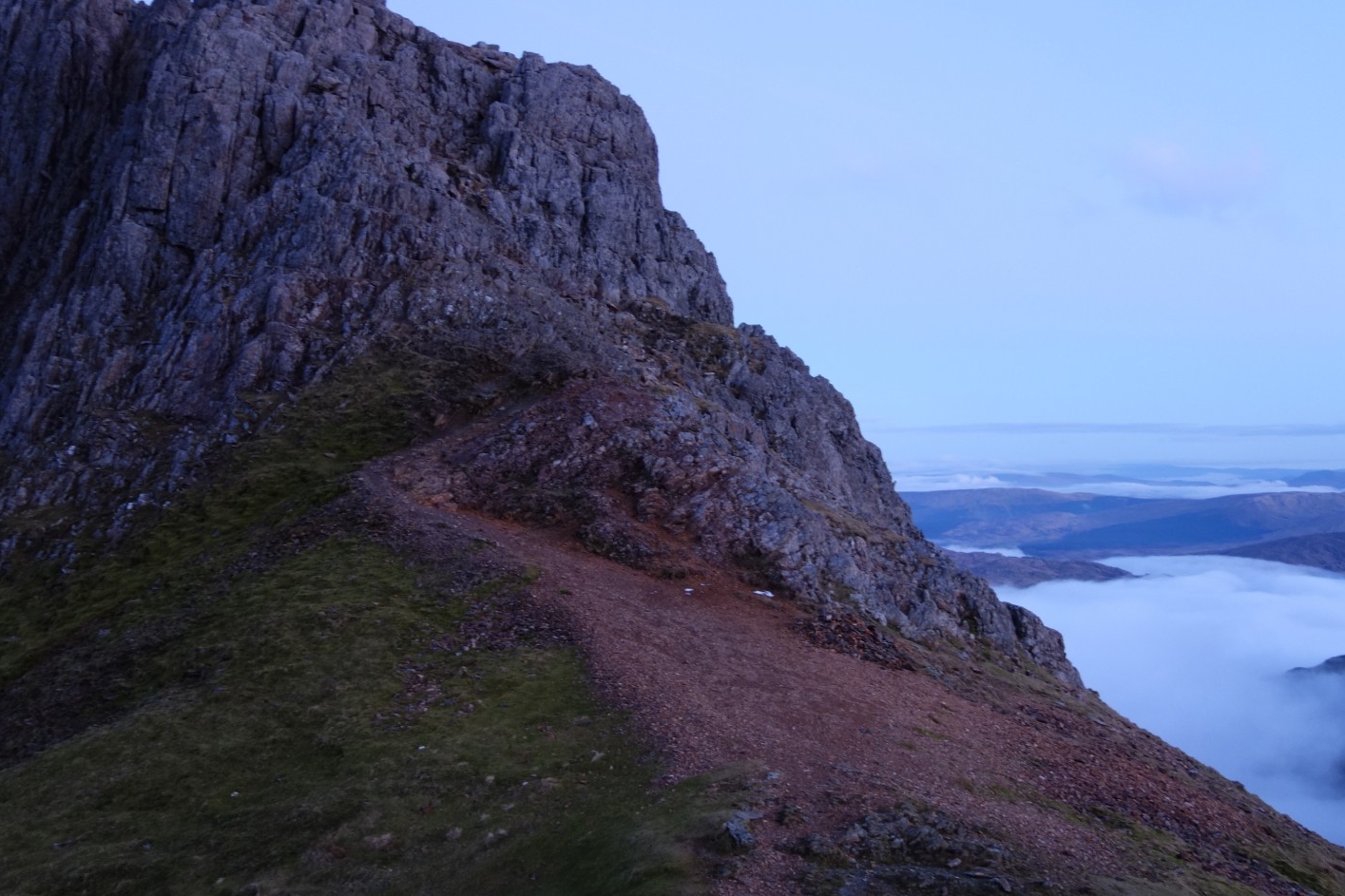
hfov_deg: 50.6
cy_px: 416
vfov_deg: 35.0
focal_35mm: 38
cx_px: 742
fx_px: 1419
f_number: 1.8
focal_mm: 10.4
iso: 320
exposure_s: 1/30
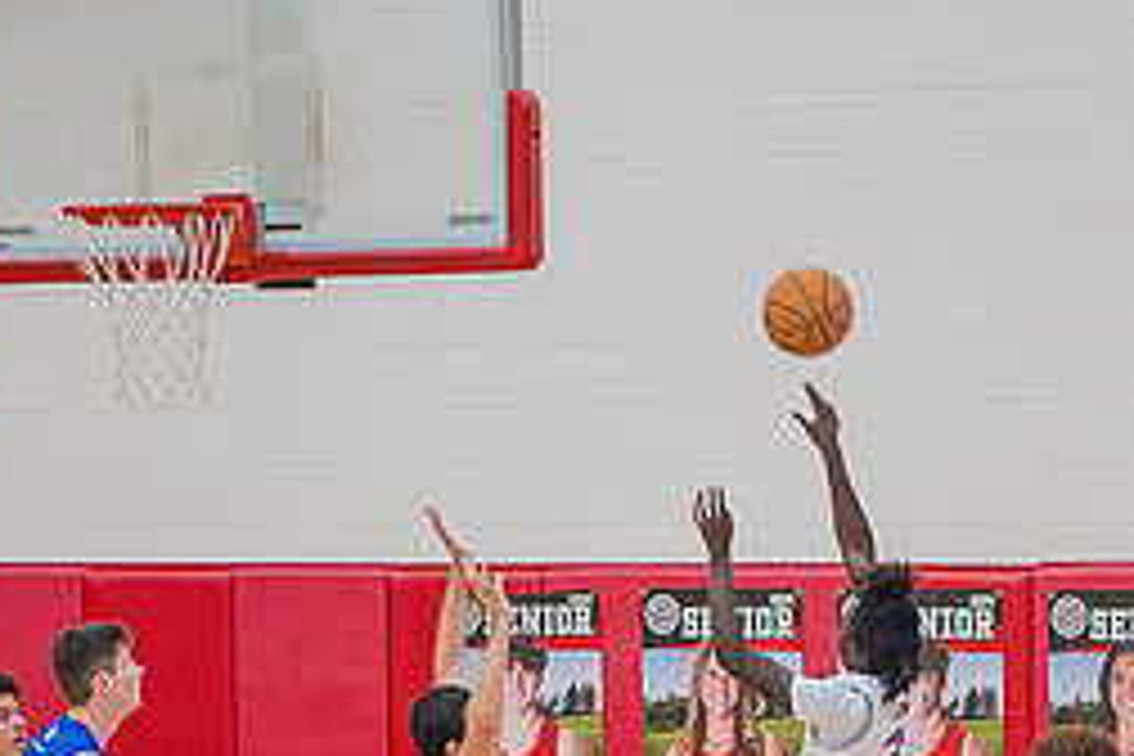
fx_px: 8788
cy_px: 850
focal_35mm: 279
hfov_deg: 7.4
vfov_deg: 4.9
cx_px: 742
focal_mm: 112
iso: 1000
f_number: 4.8
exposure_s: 1/250
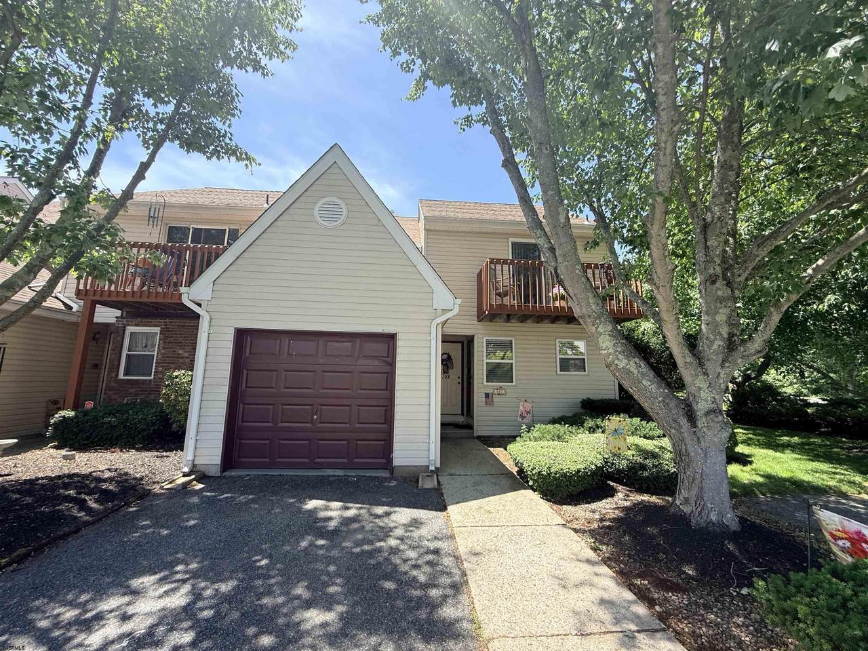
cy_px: 326
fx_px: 351
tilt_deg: +8.9
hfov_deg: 102.1
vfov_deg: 85.7
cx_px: 434
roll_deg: -0.9
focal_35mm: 14
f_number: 2.2
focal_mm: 2.22
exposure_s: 1/559
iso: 64
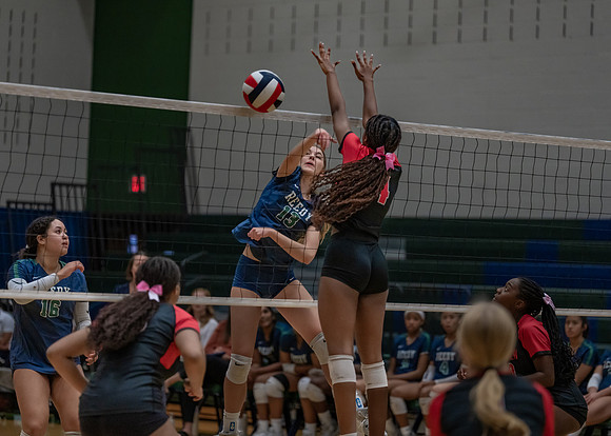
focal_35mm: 155
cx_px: 306
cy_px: 218
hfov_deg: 13.0
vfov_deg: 9.3
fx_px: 2690
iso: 2500
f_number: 2.8
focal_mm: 148
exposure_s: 1/1000
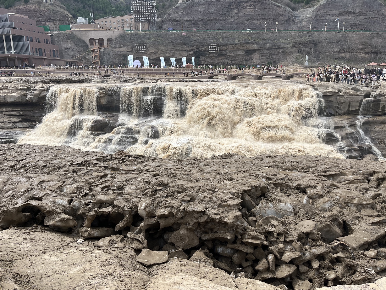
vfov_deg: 53.1
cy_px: 145
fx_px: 290
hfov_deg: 67.3
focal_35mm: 26
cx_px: 193
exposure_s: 1/2571
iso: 50
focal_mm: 5.1
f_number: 1.6
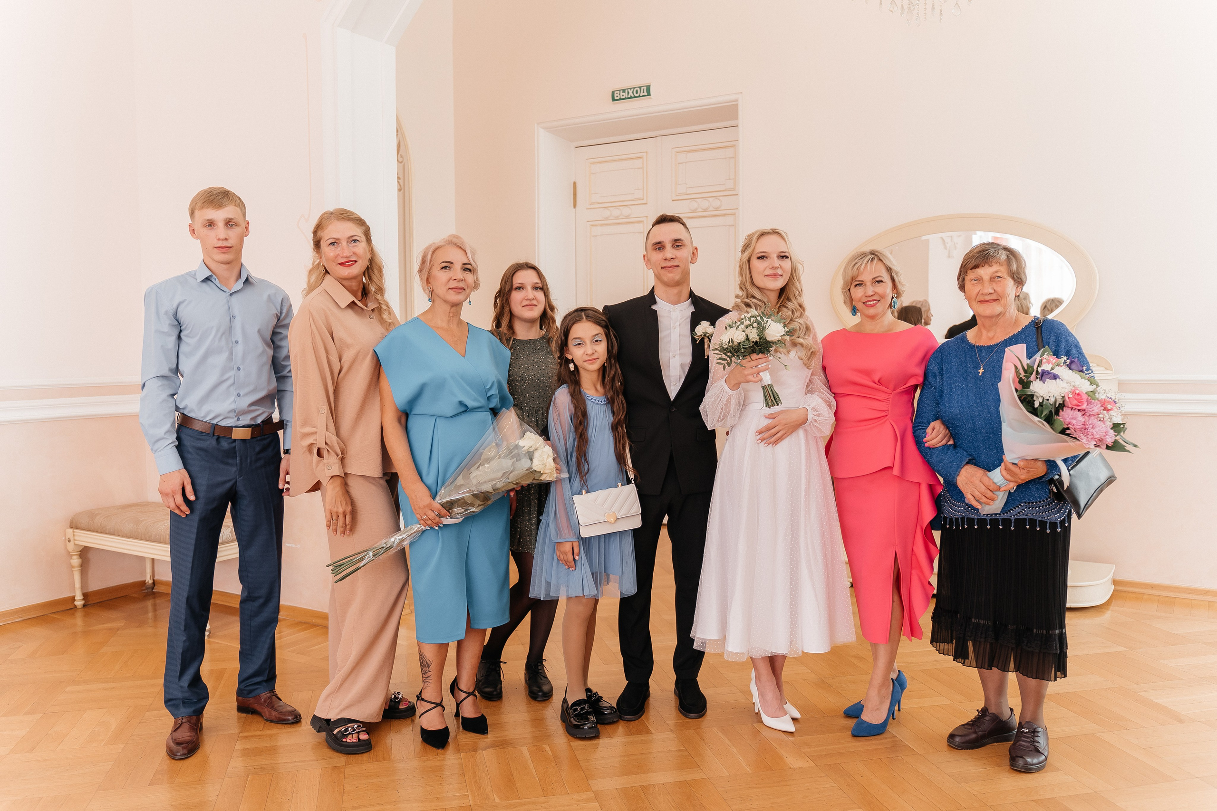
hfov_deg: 65.5
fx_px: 947
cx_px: 608
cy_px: 406
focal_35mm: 28
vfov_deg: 46.4
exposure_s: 1/160
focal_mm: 28
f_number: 2.8
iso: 400
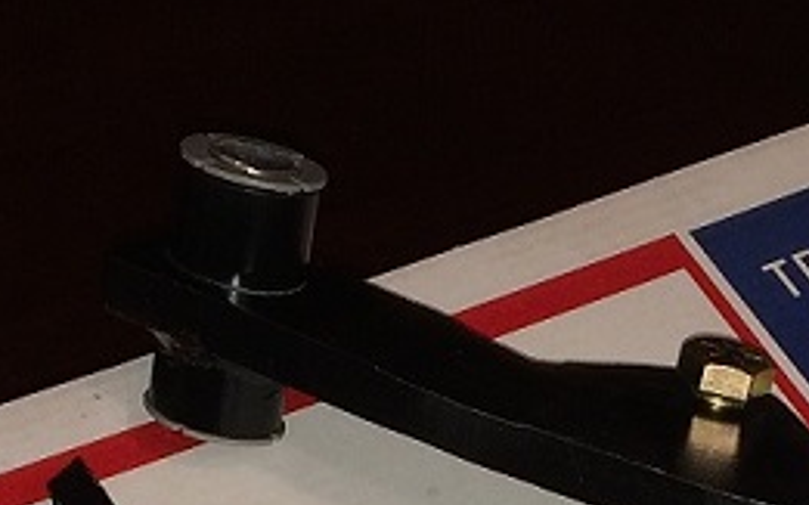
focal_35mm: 149
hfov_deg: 13.9
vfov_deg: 8.1
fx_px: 3284
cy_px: 1249
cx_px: 778
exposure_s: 1/30
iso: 40
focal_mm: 4.12
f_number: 2.2
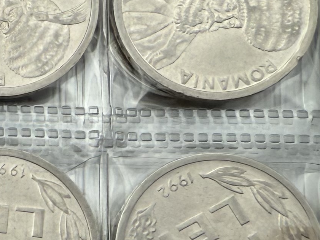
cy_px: 183
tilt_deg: -79.8
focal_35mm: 115
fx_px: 1063
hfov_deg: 15.6
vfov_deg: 12.8
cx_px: -180
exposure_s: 1/291
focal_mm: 2.22
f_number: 2.2
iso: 40
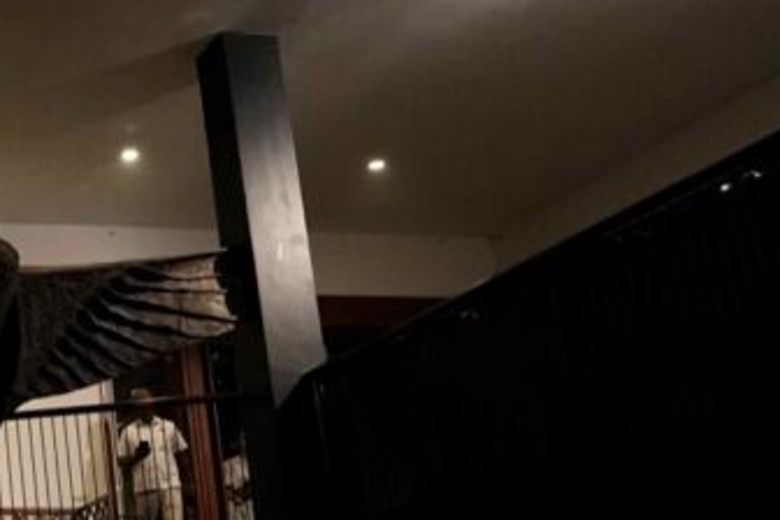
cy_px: 376
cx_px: -218
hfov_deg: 27.7
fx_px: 1322
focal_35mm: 61
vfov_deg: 22.1
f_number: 4
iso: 12800
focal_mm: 20
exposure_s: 1/125
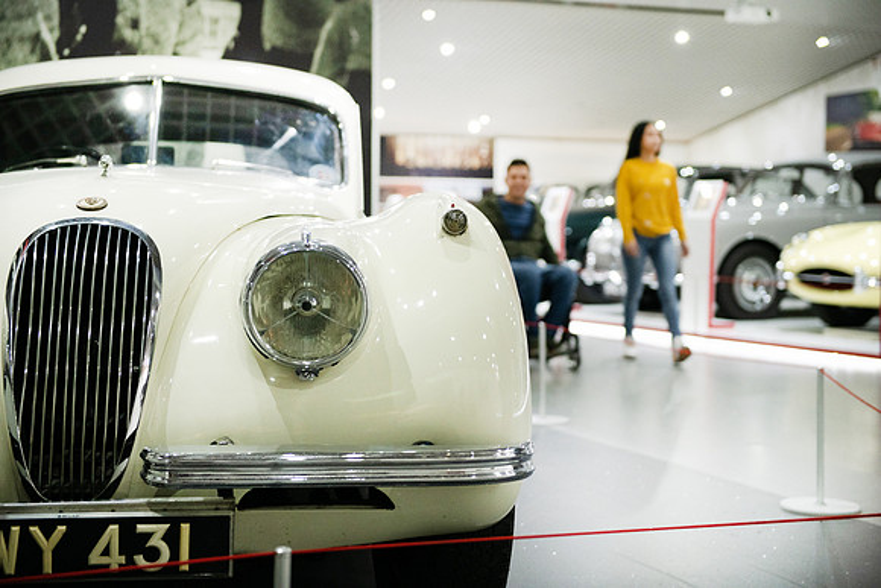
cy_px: 294
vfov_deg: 22.6
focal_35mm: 60
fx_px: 1469
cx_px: 440
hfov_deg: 33.4
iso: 2000
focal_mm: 60
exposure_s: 1/125
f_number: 2.8
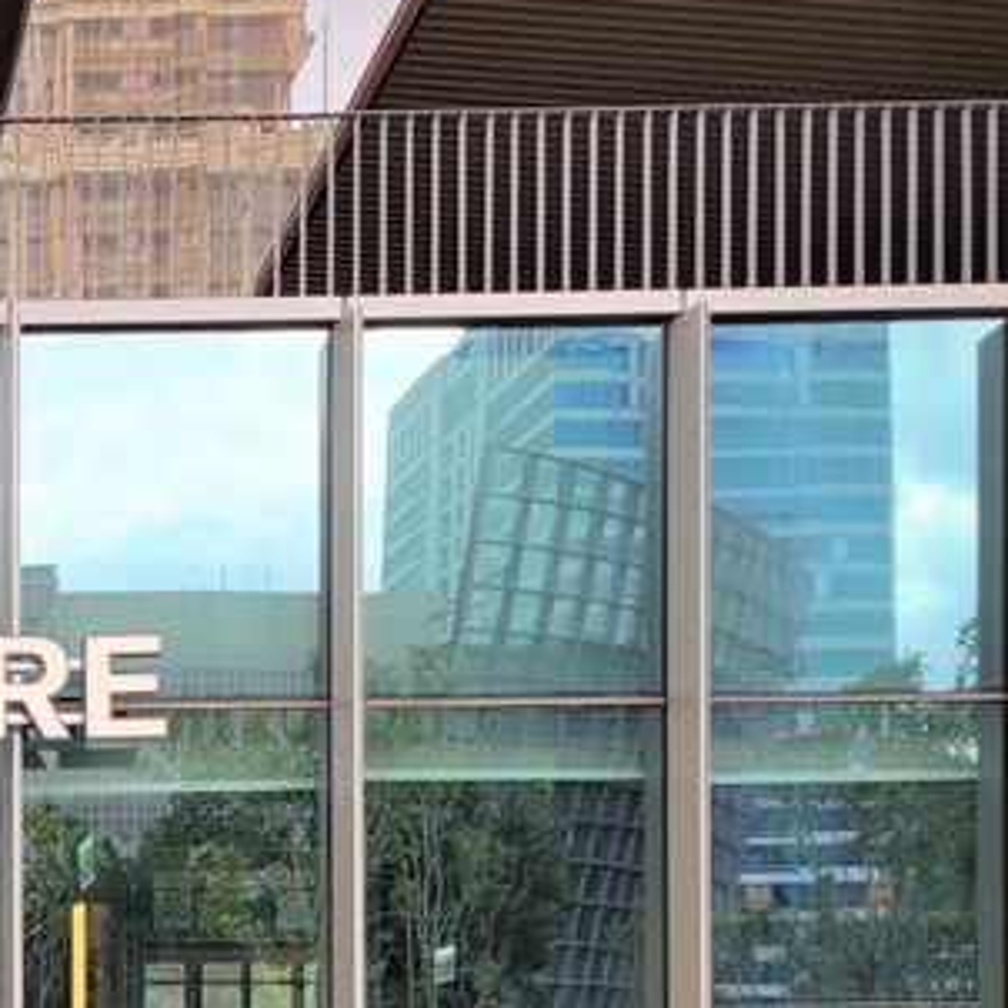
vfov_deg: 21.4
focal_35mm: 76
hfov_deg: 20.8
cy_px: 1148
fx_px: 2504
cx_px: -287
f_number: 1.8
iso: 40
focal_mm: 5.4
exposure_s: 1/483
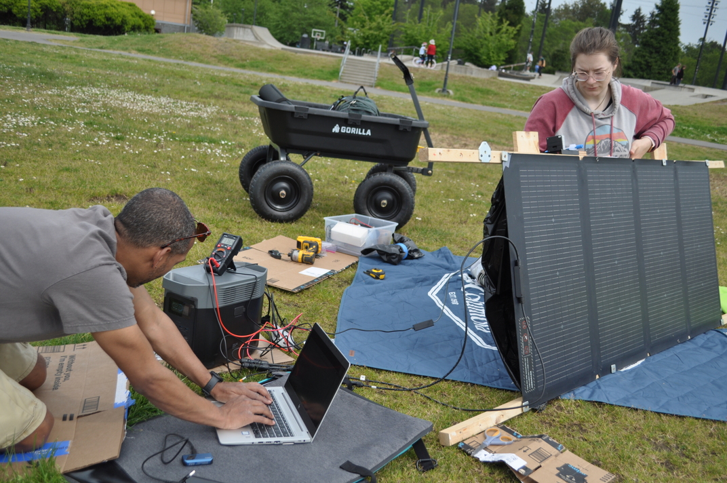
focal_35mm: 36
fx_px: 726
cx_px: 364
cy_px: 242
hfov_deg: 53.2
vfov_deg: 36.8
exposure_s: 1/1000
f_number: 4
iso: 200
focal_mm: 24
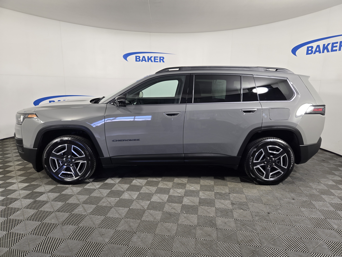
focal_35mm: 23
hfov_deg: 73.9
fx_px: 227
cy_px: 128
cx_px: 171
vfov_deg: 58.9
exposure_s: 1/120
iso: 80
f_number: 1.8
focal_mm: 5.4
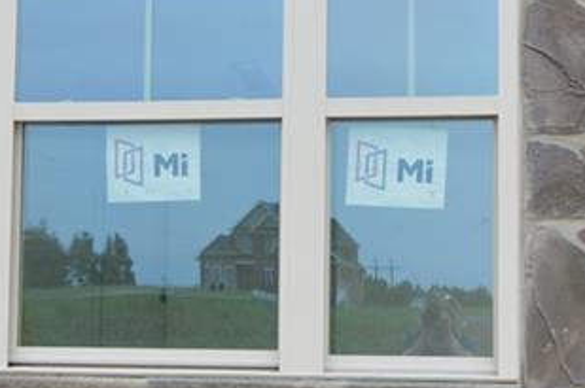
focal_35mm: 65
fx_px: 1049
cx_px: 312
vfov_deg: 20.9
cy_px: 233
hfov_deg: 31.1
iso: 100
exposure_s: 1/200
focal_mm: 13
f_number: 7.1
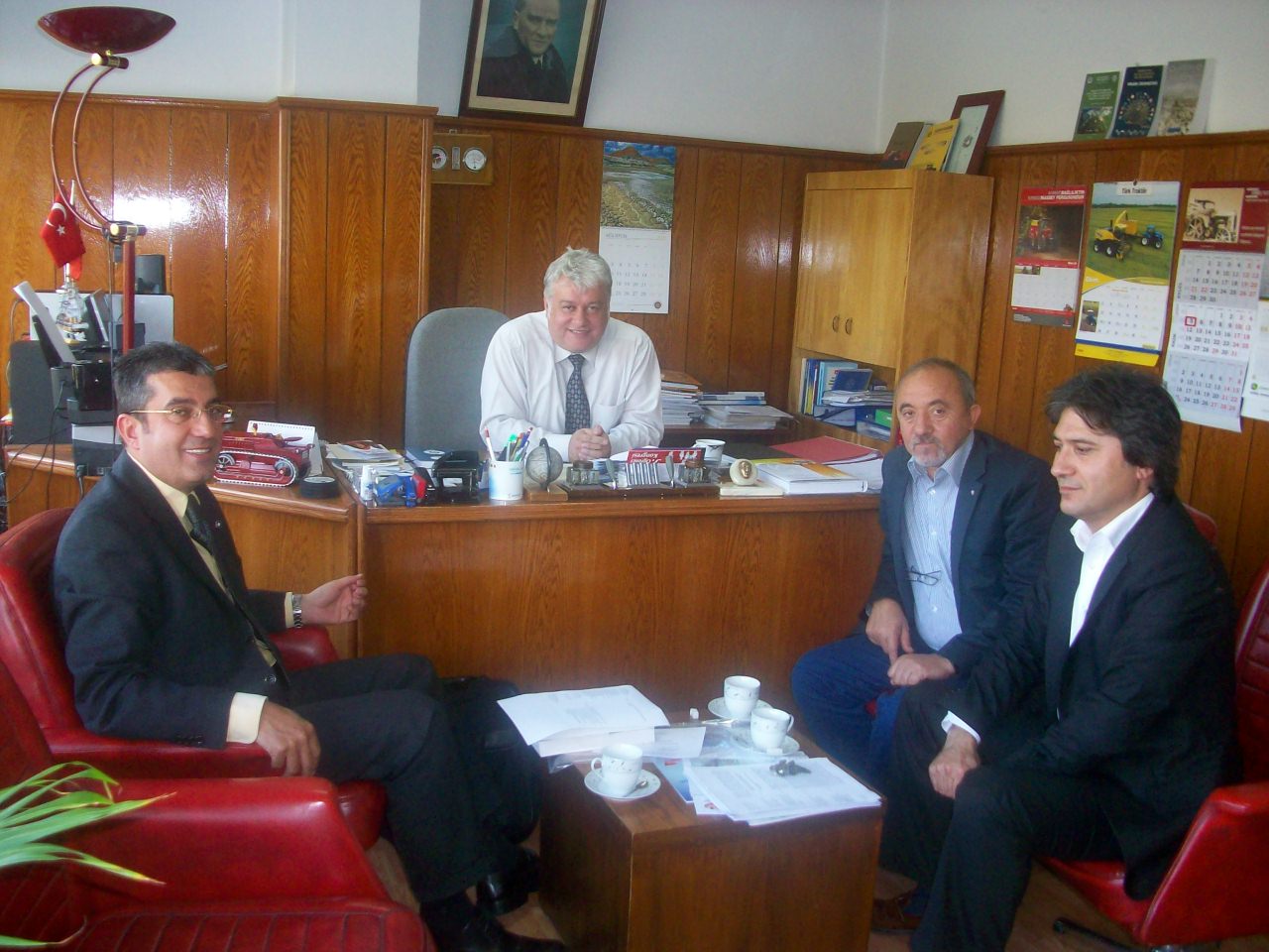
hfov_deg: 54.0
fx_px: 1246
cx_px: 634
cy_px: 476
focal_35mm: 34
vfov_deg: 41.8
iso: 160
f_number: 2.8
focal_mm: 5.7
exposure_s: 1/60
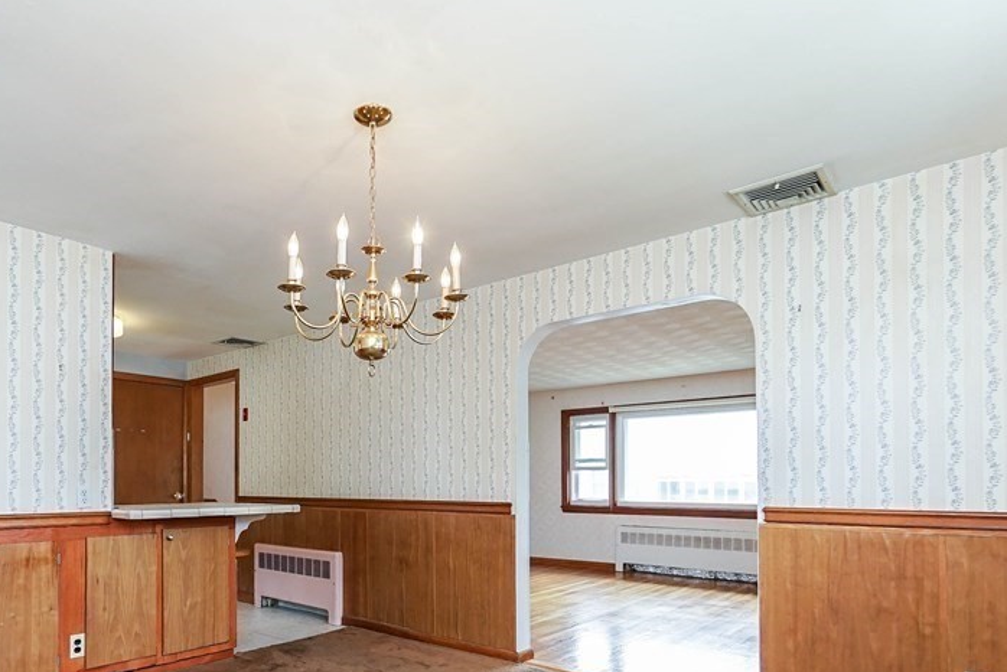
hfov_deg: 77.6
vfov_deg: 55.3
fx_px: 616
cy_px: 479
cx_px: 398
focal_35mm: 22
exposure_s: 1/125
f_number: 4
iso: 400
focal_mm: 10
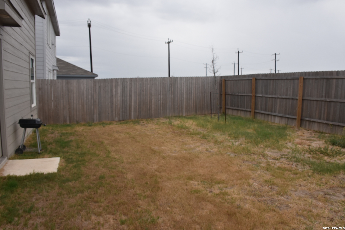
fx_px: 259
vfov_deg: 48.0
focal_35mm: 27
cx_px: 172
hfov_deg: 67.3
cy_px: 115
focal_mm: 18
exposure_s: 1/250
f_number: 8
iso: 280
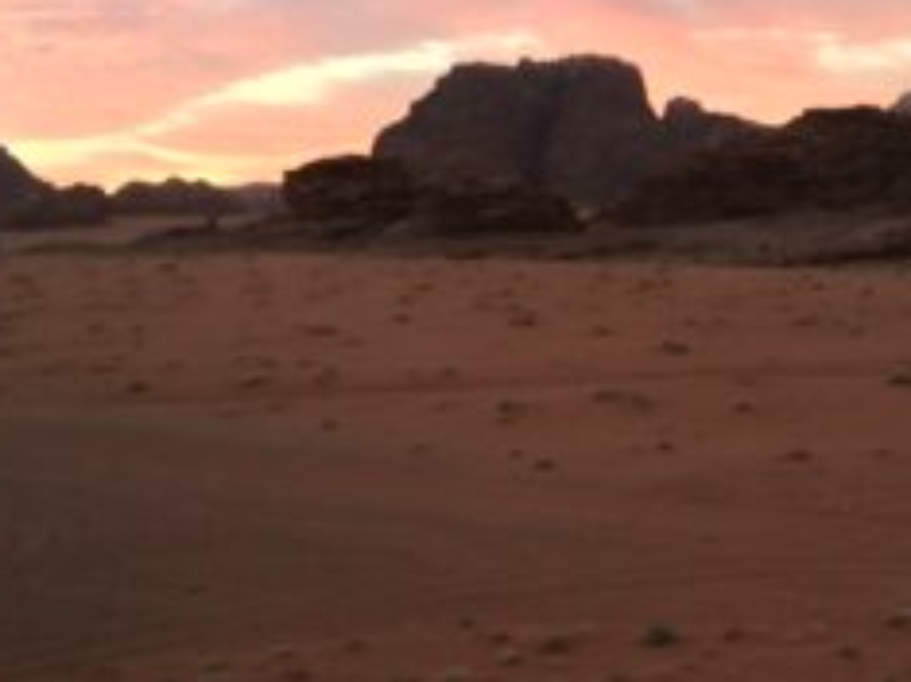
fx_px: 1341
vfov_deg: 28.4
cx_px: 663
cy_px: 256
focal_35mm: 51
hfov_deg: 36.8
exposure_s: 1/30
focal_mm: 4.12
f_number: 2.2
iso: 160
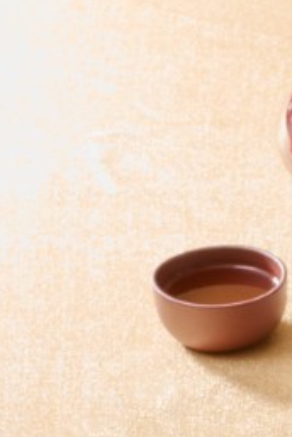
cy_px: 714
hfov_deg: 2.5
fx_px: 6491
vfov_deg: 3.8
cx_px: 871
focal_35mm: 535
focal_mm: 85
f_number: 16
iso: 200
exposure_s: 1/200
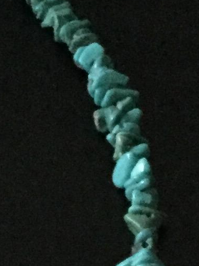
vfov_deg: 9.1
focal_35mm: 199
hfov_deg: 7.4
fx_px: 1525
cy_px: 587
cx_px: -16
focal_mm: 3.3
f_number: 2.4
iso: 800
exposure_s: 1/17
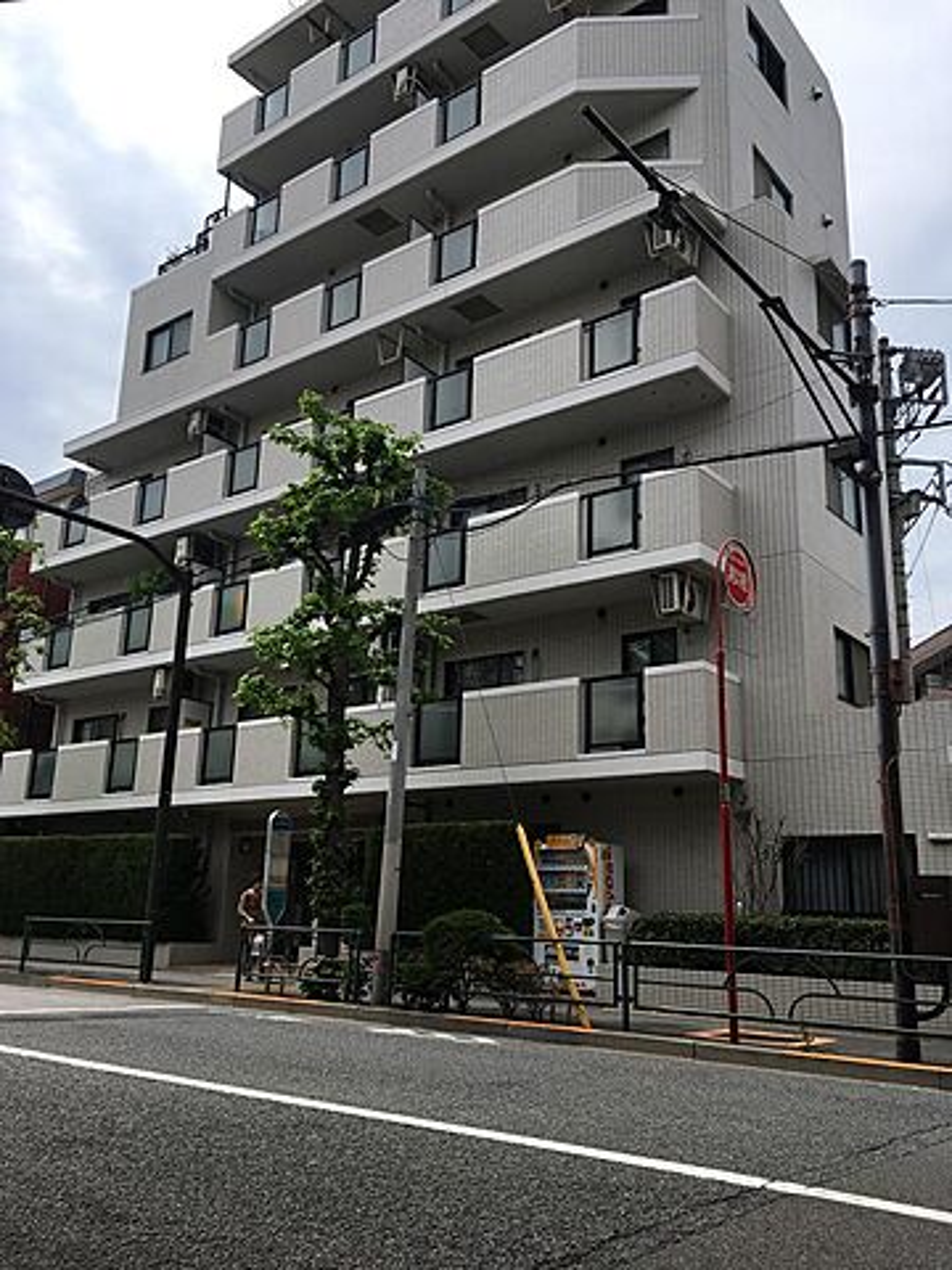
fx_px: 1063
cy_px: 635
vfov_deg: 61.7
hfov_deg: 48.2
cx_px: 476
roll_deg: -2.5
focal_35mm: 29
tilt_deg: +12.8
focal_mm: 4.15
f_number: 2.2
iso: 25
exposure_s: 1/1789
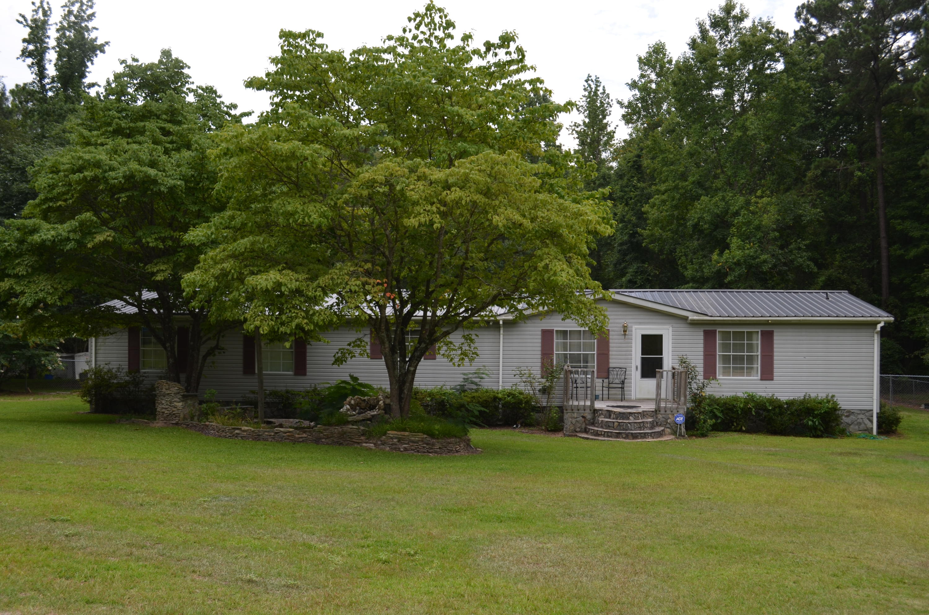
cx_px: 464
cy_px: 308
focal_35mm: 36
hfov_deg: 53.2
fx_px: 927
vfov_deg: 36.7
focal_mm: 24
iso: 100
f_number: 5.6
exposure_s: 1/200
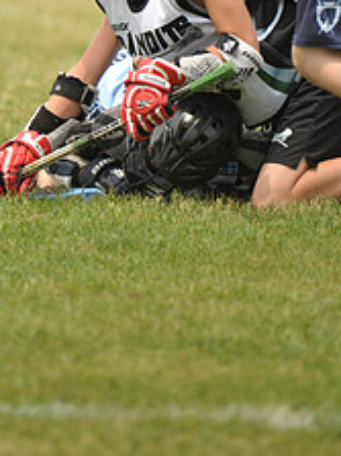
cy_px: -123
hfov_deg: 1.7
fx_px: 11175
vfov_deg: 2.3
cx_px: 37
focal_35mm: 850
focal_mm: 340
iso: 800
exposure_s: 1/2500
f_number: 4
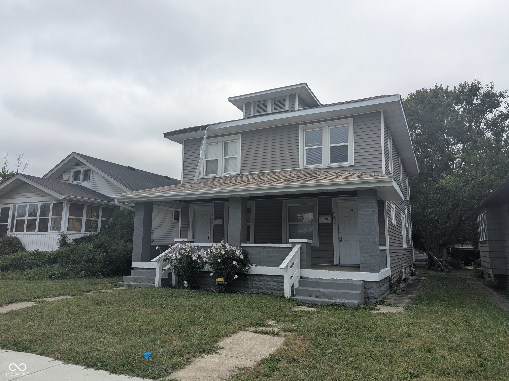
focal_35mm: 24
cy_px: 190
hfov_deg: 71.6
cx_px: 254
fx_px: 353
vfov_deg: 56.8
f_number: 1.85
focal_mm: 6.81
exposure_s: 1/712
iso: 45
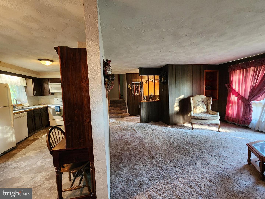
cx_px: 132
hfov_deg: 106.2
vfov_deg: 89.9
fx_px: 100
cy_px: 100
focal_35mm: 13
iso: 500
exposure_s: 1/30
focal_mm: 2.2
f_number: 2.2
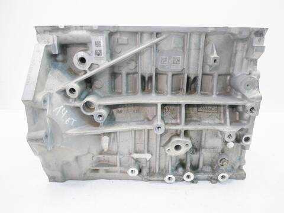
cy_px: 106
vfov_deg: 53.1
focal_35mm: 26
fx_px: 213
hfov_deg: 67.3
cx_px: 142
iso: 500
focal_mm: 13
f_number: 3.5
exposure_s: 1/60
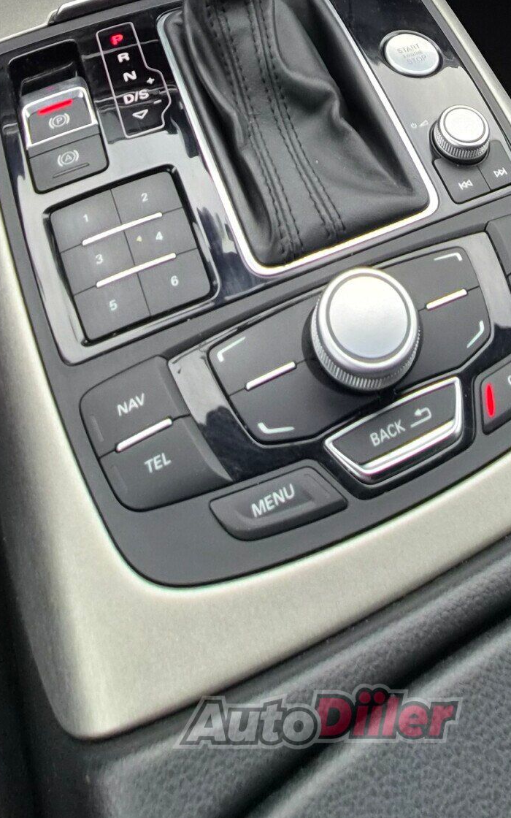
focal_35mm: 32
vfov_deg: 42.9
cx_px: 318
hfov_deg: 39.2
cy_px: -127
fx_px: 713
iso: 80
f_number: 2.2
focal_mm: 2.2
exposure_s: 1/100
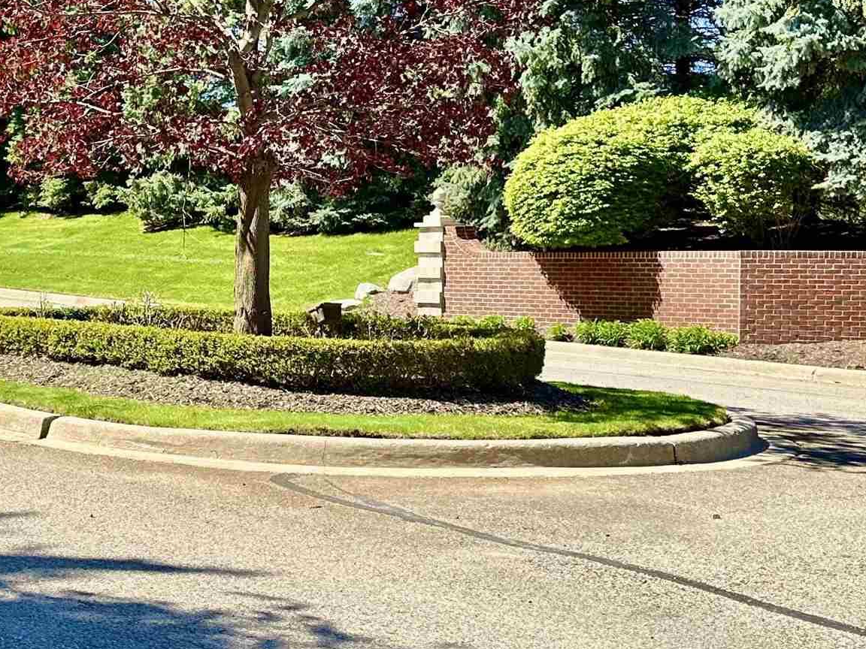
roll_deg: -1.0
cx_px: 150
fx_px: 1601
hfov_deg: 29.4
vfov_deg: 22.9
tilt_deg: -0.3
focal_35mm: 64
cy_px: 279
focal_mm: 6.86
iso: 80
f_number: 1.78
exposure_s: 1/2353
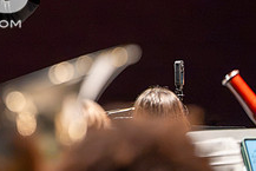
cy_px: -18
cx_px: -60
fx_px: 2853
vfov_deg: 3.4
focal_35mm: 401
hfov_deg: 5.1
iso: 12800
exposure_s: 1/640
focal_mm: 150
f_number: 2.8
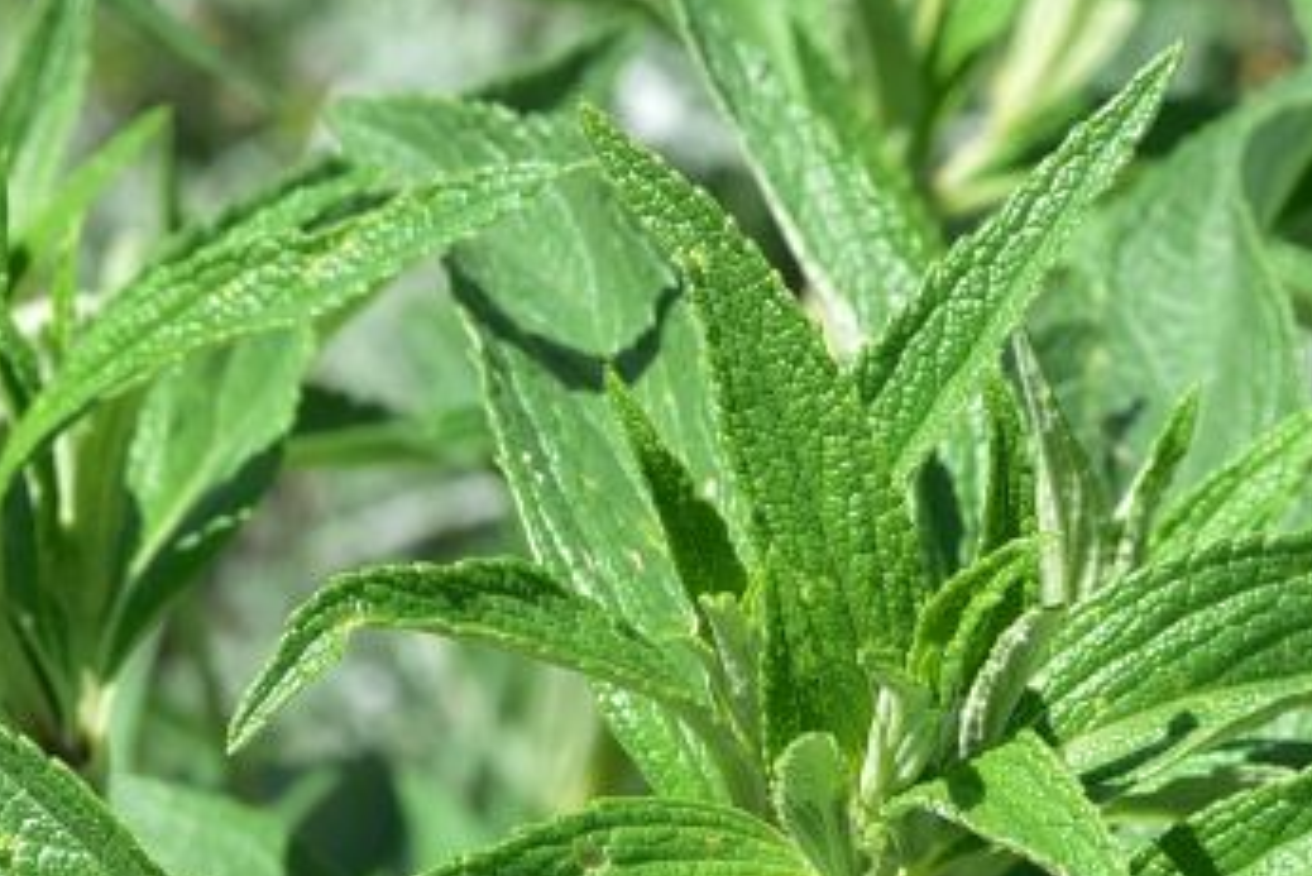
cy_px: 779
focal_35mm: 188
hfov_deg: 10.9
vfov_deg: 7.3
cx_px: 925
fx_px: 6854
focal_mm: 50
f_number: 13
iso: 160
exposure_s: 1/125
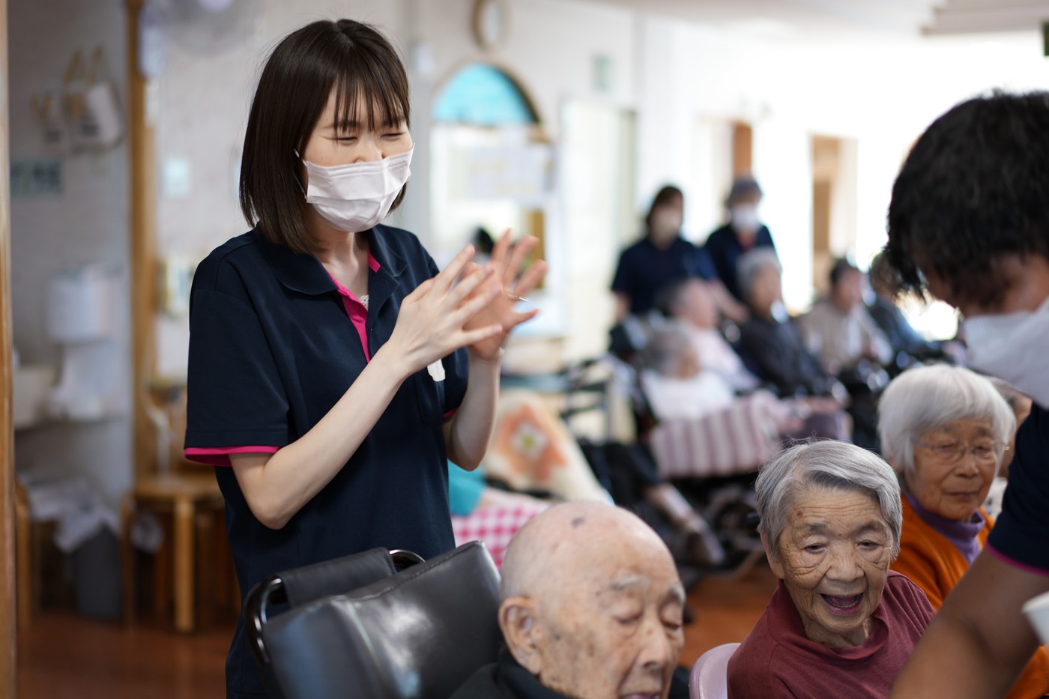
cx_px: 524
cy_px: 350
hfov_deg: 36.3
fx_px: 1602
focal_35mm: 55
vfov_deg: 24.6
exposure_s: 1/60
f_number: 1.8
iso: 250
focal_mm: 55
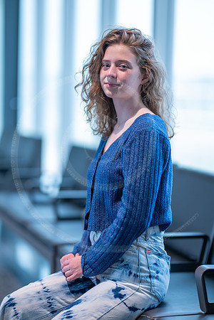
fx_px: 758
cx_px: 107
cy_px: 160
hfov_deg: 16.1
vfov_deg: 23.9
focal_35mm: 85
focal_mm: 85
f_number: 1.2
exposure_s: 1/320
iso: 320
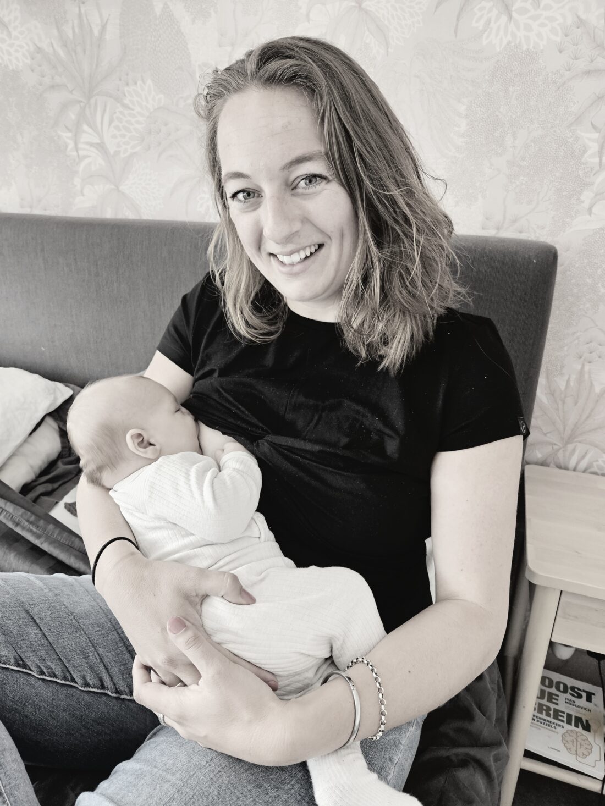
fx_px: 536
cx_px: 302
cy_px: 403
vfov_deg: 73.9
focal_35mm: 23
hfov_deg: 58.9
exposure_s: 1/192
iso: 160
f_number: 1.8
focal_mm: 5.4
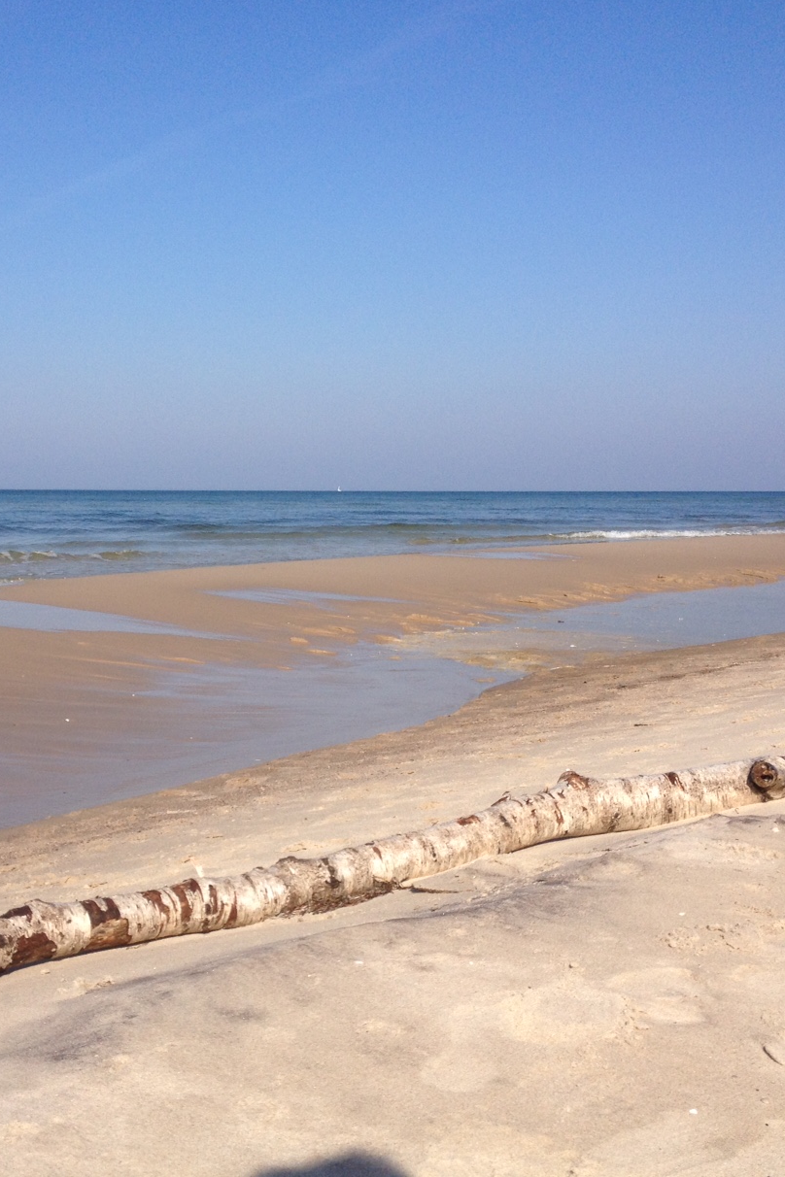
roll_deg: -0.2
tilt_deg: -3.9
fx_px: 1603
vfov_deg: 40.3
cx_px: 242
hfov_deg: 27.3
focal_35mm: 49
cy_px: 585
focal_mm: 4.28
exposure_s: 1/2404
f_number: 2.4
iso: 50
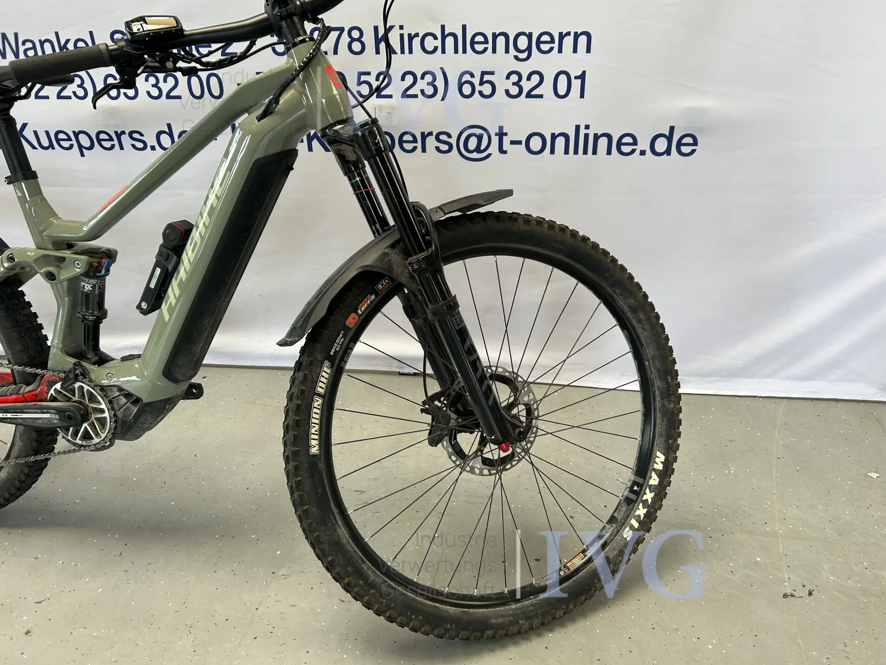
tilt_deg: -28.4
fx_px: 665
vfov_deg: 53.1
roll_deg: +1.0
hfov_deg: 67.3
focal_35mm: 26
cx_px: 443
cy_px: 332
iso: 64
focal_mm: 5.7
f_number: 1.5
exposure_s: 1/121
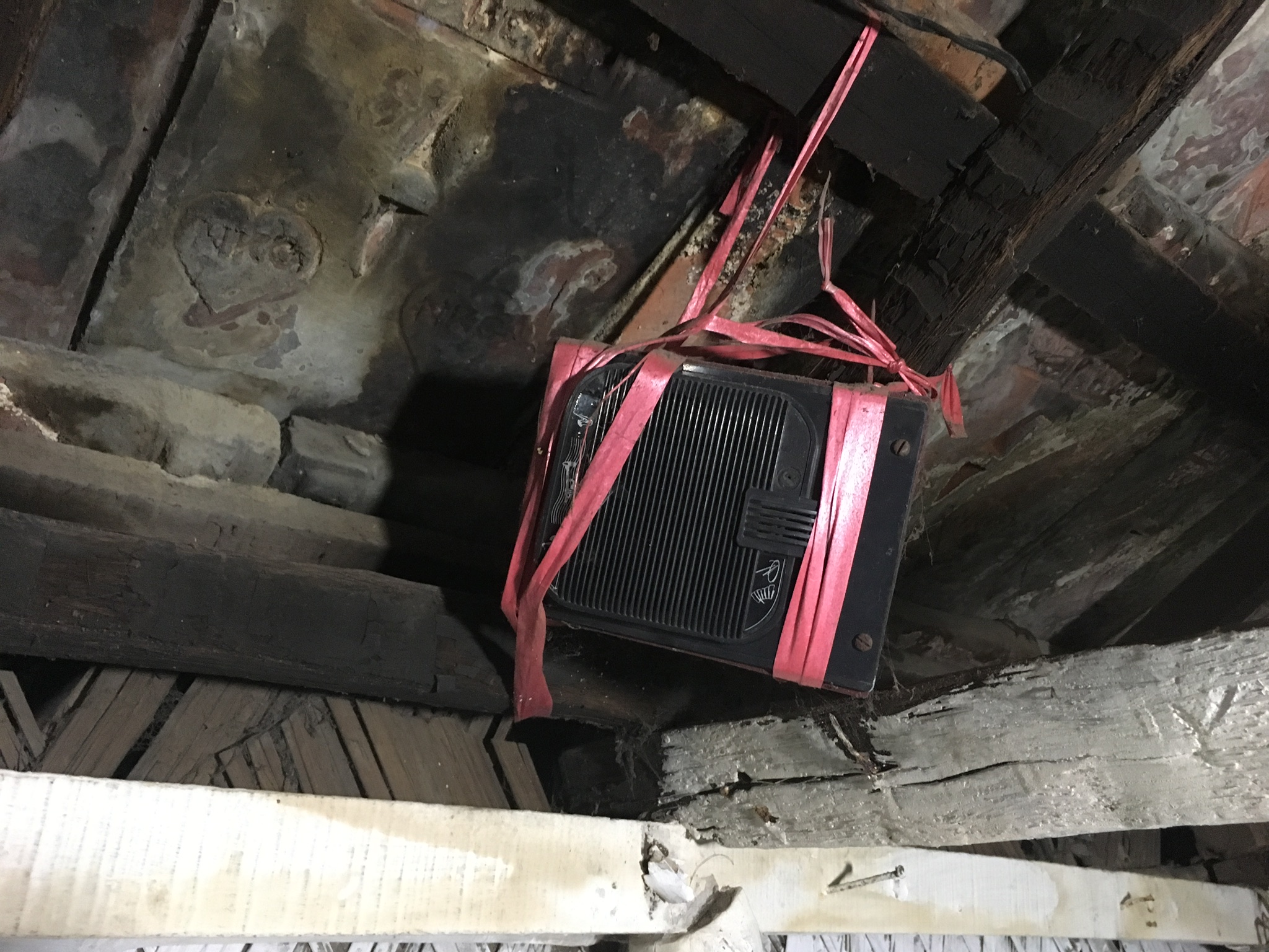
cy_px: 476
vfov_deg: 48.2
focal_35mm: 29
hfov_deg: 61.7
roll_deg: +2.9
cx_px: 634
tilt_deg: +25.8
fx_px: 1063
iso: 250
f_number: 2.2
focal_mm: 4.15
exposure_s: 1/17
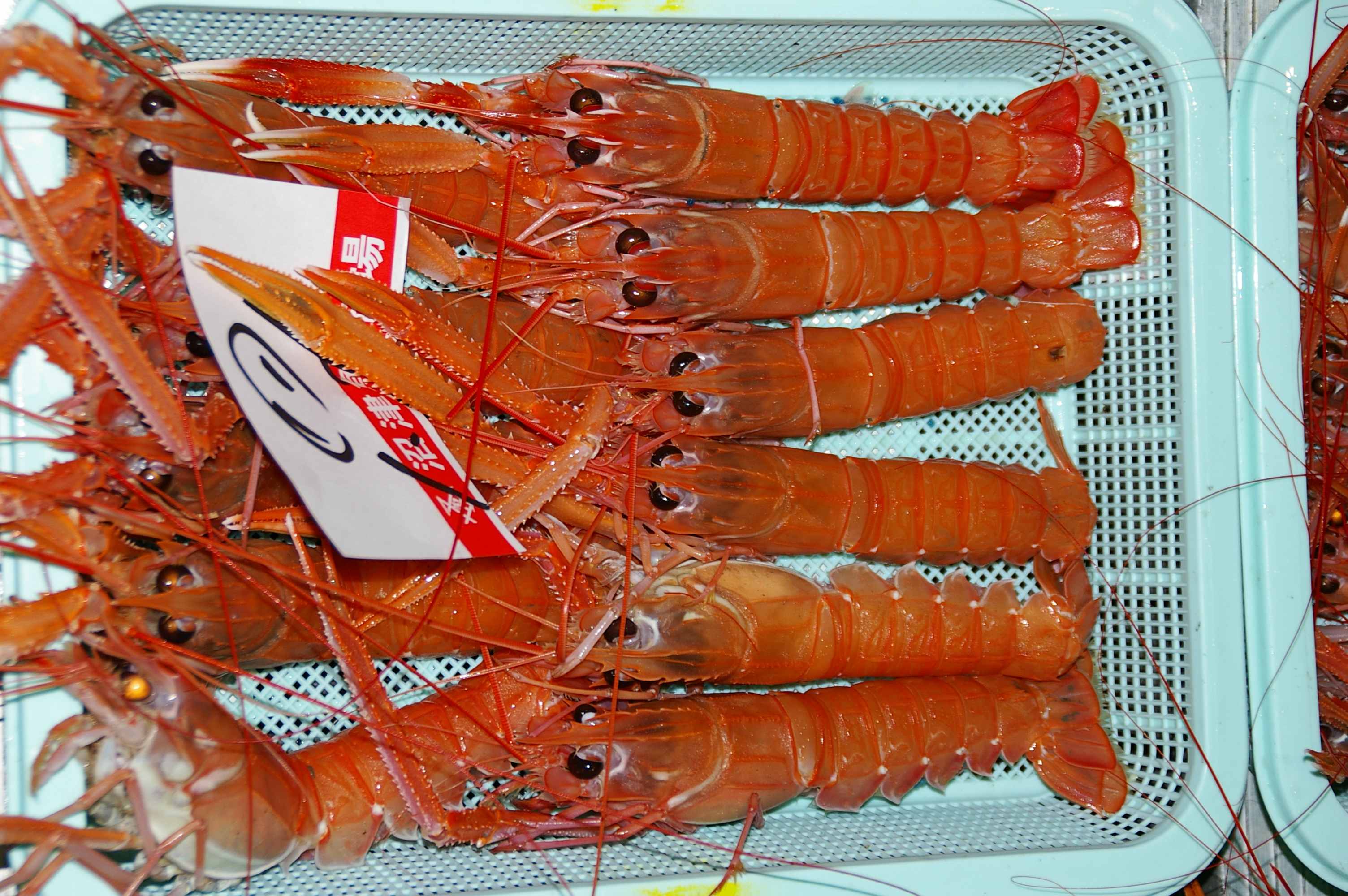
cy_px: 448
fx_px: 3816
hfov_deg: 20.0
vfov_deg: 13.4
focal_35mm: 102
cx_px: 674
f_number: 5.6
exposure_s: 1/180
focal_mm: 68
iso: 200
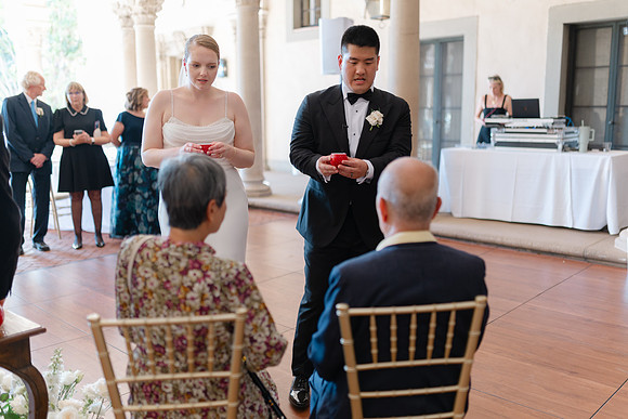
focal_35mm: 36
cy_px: 210
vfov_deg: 37.1
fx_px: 625
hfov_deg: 53.3
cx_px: 314
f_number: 1.4
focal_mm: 35
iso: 125
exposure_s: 1/100
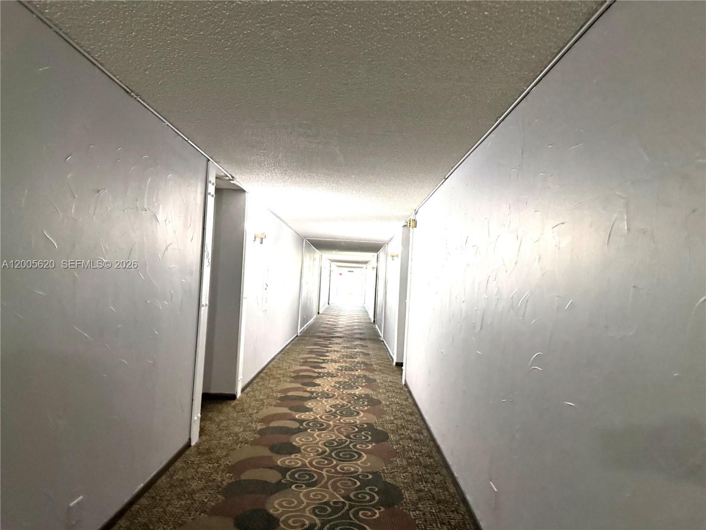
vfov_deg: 56.8
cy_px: 265
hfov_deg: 71.6
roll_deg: -3.7
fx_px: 489
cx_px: 353
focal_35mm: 24
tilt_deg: -2.1
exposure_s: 1/30
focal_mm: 6.76
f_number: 1.78
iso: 800
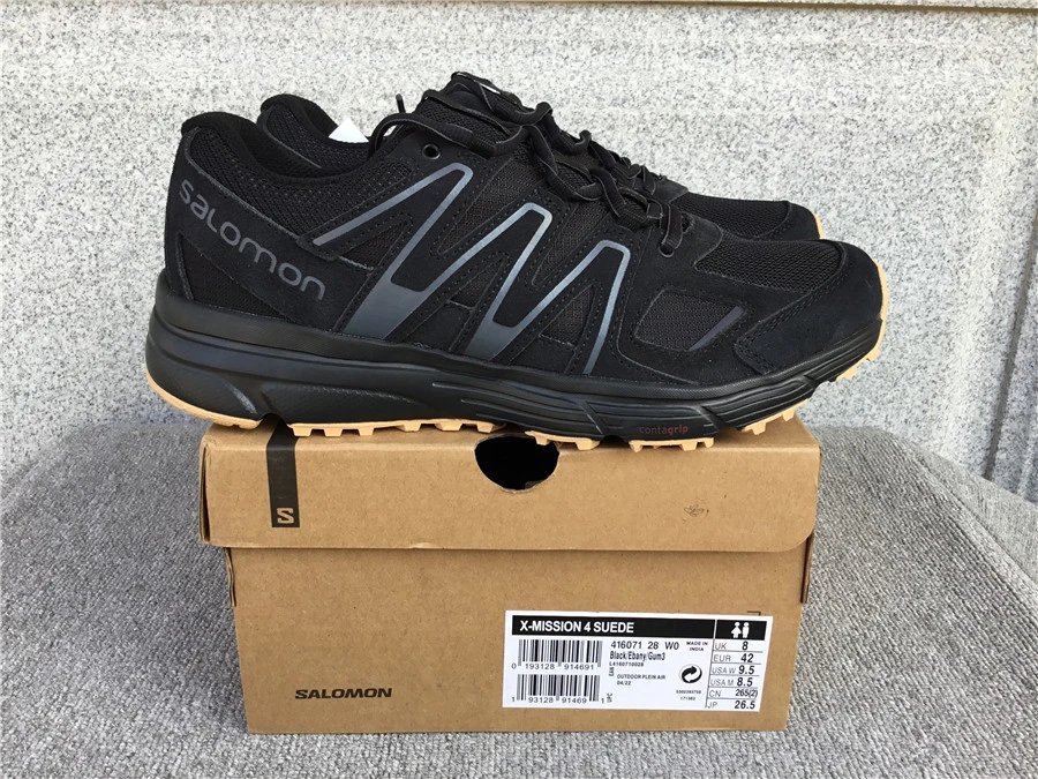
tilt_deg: -20.1
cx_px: 519
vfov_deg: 45.4
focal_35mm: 31
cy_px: 390
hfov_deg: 58.4
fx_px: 930
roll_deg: -0.3
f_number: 2.4
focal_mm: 3.3
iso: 25
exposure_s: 1/124
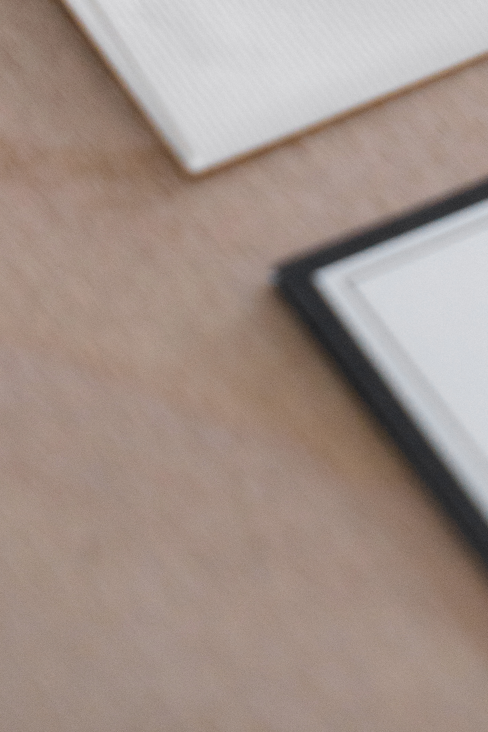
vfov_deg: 10.3
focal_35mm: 196
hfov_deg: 7.0
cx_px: 427
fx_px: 3984
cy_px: -243
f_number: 6.3
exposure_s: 1/100
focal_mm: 70
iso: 2000
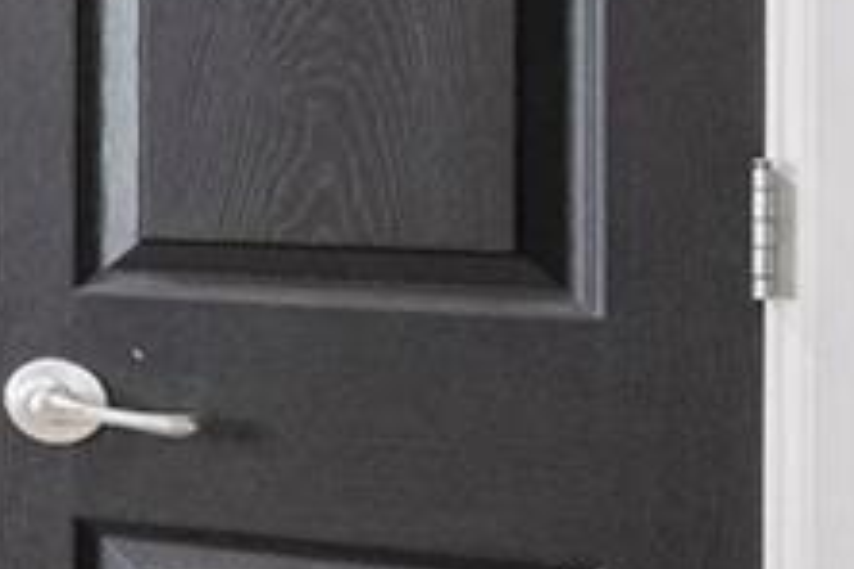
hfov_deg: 10.4
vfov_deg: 12.6
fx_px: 2562
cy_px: 85
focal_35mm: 108
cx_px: -1935
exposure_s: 1/20
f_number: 8
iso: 800
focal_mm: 10
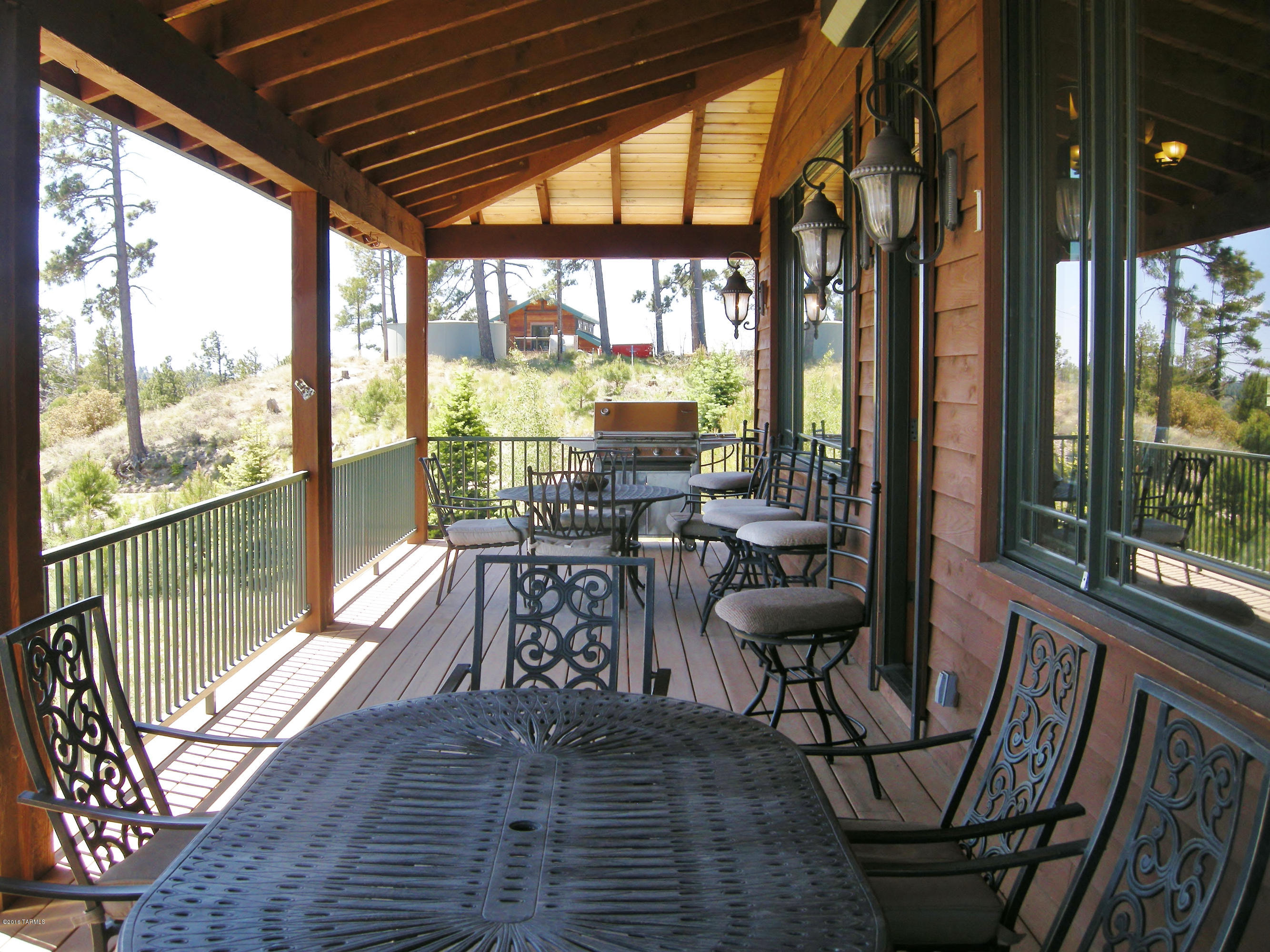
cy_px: 476
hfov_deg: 52.6
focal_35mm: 35
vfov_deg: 40.7
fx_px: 1284
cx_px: 635
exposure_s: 1/126
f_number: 3.8
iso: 64
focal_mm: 7.5
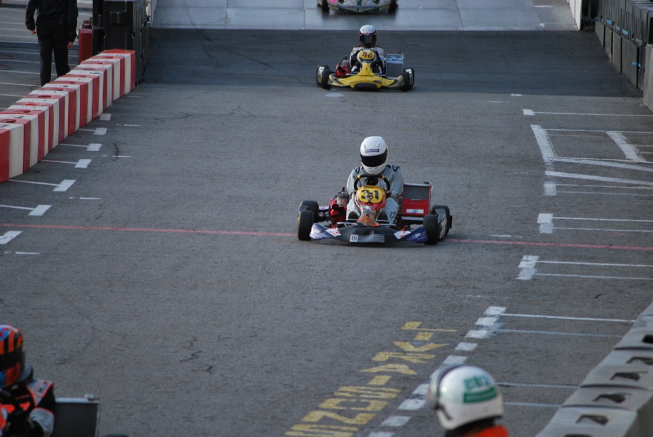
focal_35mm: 300
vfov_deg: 4.6
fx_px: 5447
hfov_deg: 6.9
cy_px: 218
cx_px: 326
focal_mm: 200
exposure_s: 1/500
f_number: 5.6
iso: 360
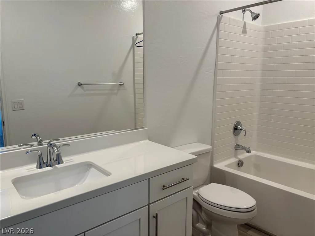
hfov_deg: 67.3
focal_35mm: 26
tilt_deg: -9.4
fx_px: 237
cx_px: 158
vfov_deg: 53.1
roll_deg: -0.5
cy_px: 118
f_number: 1.6
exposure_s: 1/120
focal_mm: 5.96
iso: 80
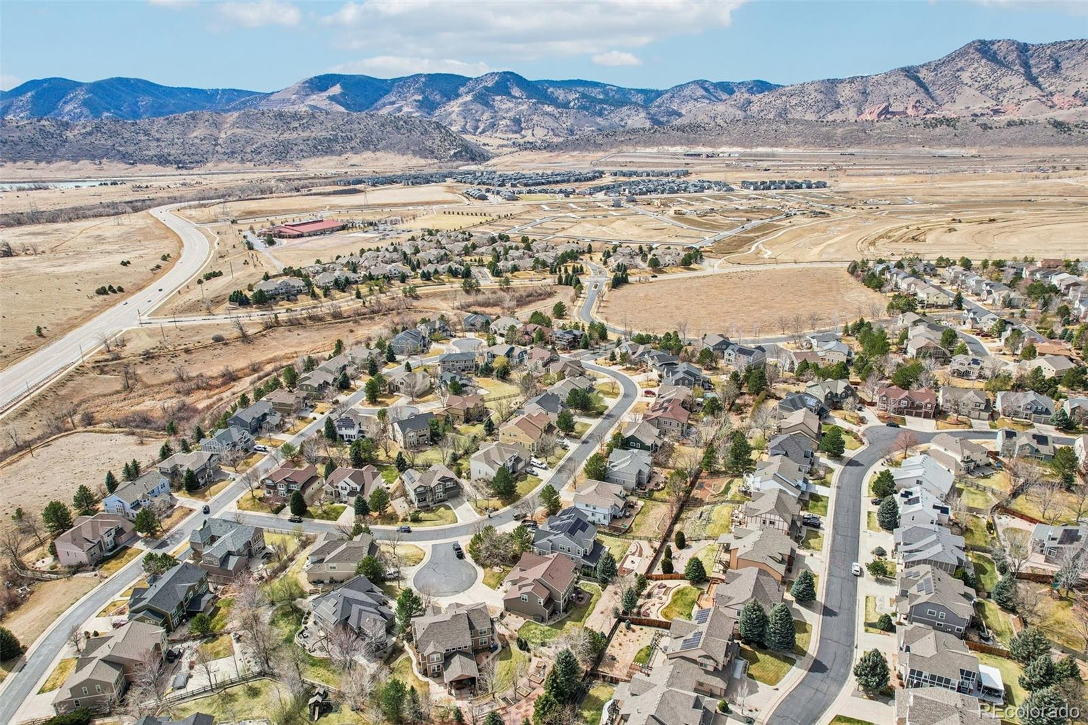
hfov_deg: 78.6
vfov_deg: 57.2
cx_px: 544
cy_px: 362
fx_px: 665
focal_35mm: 22
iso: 140
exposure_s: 1/2000
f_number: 2.8
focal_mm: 8.4
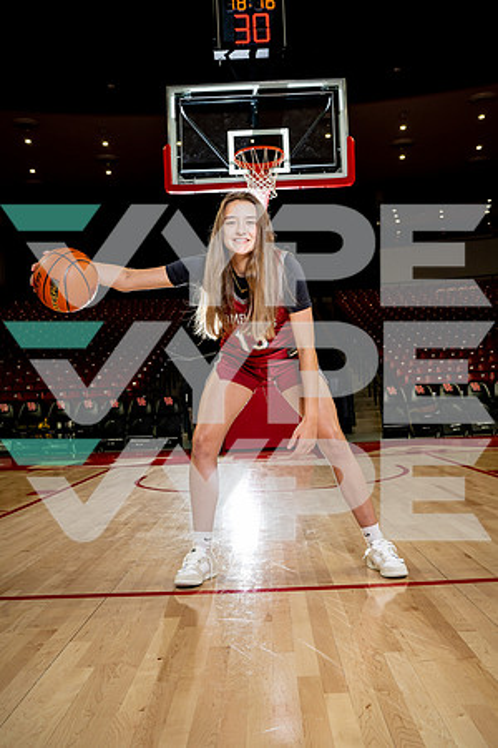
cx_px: 249
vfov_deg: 54.4
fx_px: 726
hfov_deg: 37.9
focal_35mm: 35
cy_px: 374
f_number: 6.3
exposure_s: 1/250
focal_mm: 35
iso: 320
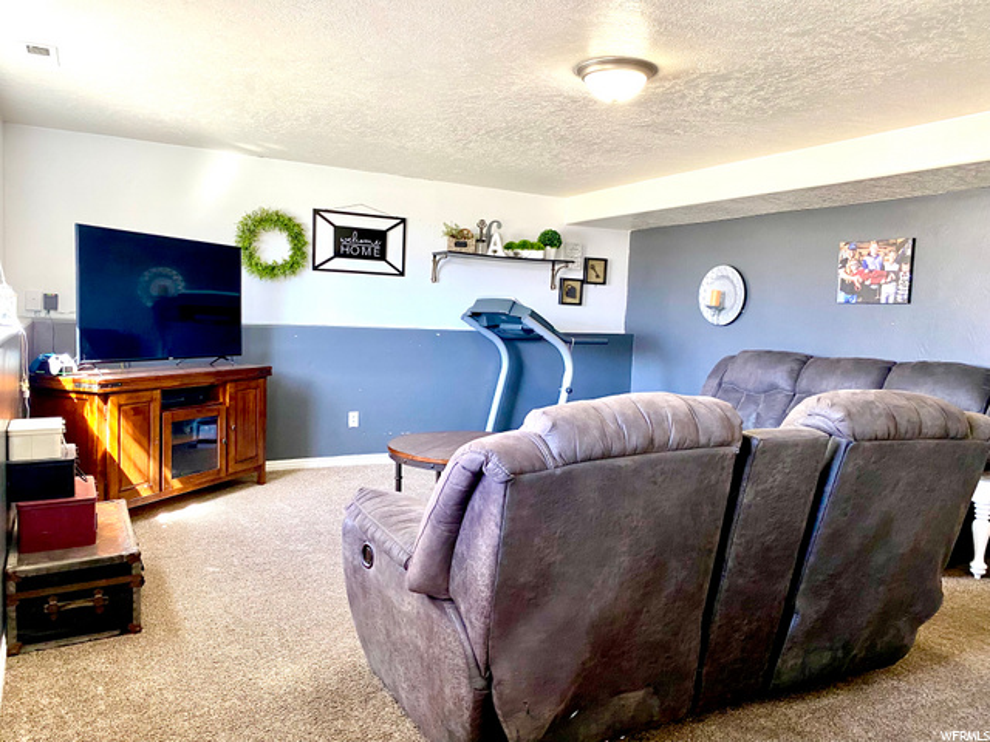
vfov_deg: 53.1
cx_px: 495
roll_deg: -3.3
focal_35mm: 26
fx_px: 744
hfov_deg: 67.3
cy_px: 371
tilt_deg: -4.8
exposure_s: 1/60
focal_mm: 4.25
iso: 200
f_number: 1.8
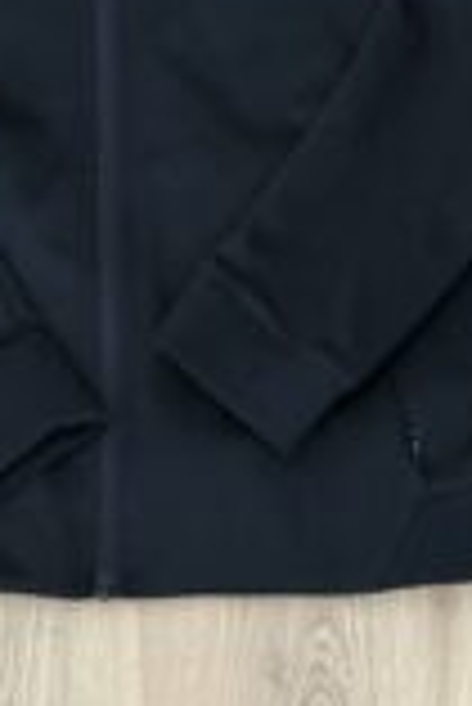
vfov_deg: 14.6
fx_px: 2708
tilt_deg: -69.6
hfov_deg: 9.9
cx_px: 99
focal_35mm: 138
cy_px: -27
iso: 400
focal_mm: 5.96
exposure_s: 1/30
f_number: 1.6
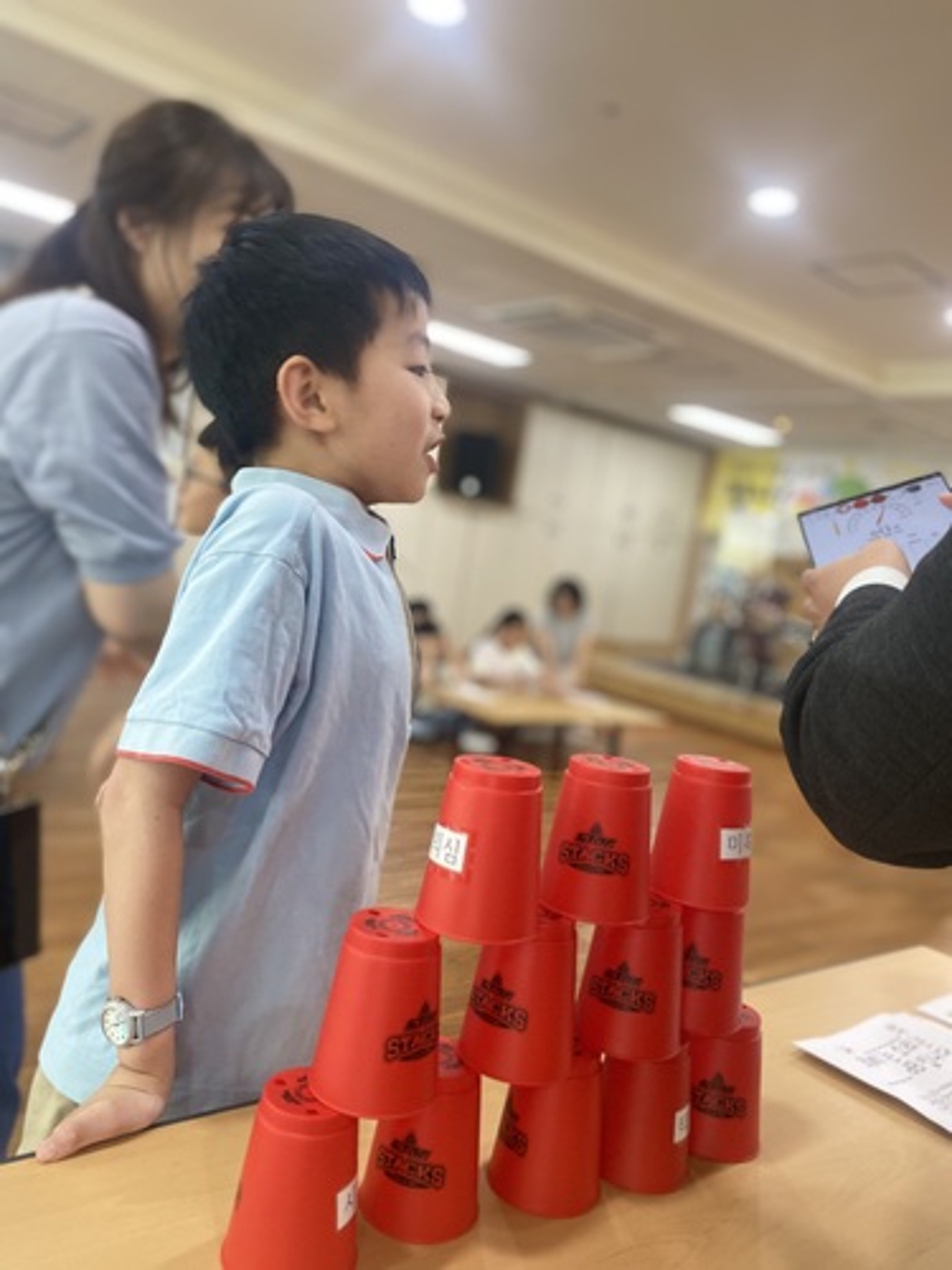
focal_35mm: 26
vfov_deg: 67.3
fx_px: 953
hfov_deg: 53.1
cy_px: 635
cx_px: 476
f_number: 1.8
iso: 125
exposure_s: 1/60
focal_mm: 4.25
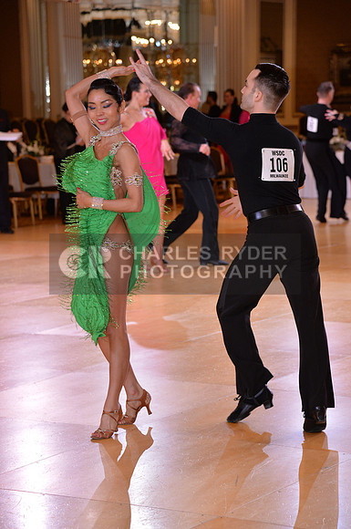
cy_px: 264
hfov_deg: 12.2
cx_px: 176
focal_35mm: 112
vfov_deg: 18.3
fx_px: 1643
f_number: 5.6
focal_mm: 112
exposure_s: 1/250
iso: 1600
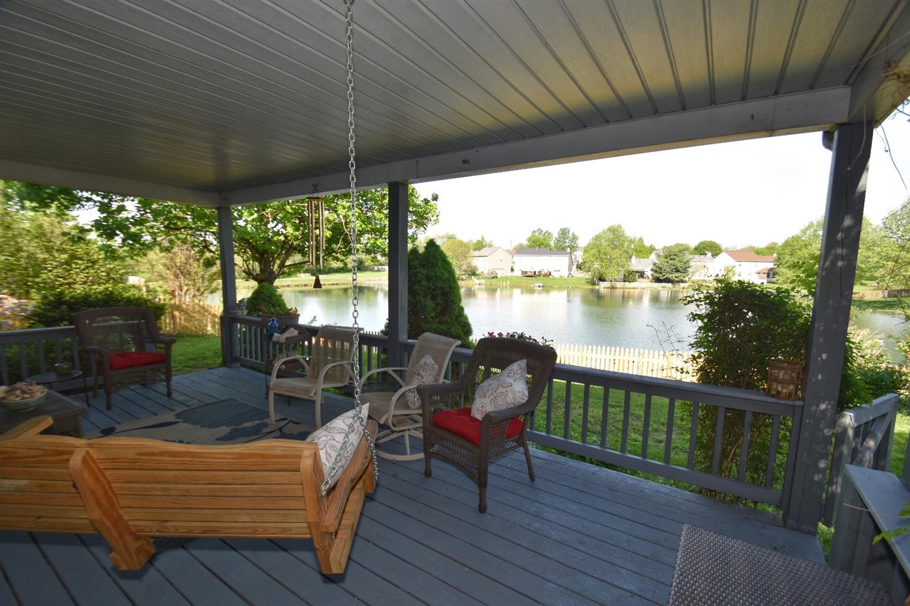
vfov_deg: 77.3
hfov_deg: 100.4
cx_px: 455
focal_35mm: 15
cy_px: 303
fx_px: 379
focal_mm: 10
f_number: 5.6
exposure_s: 1/125
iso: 140
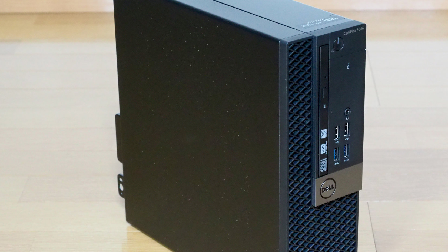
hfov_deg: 21.1
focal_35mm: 101
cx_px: 234
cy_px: 145
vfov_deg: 12.0
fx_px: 1200
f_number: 5.6
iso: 5000
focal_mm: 40
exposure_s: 1/80
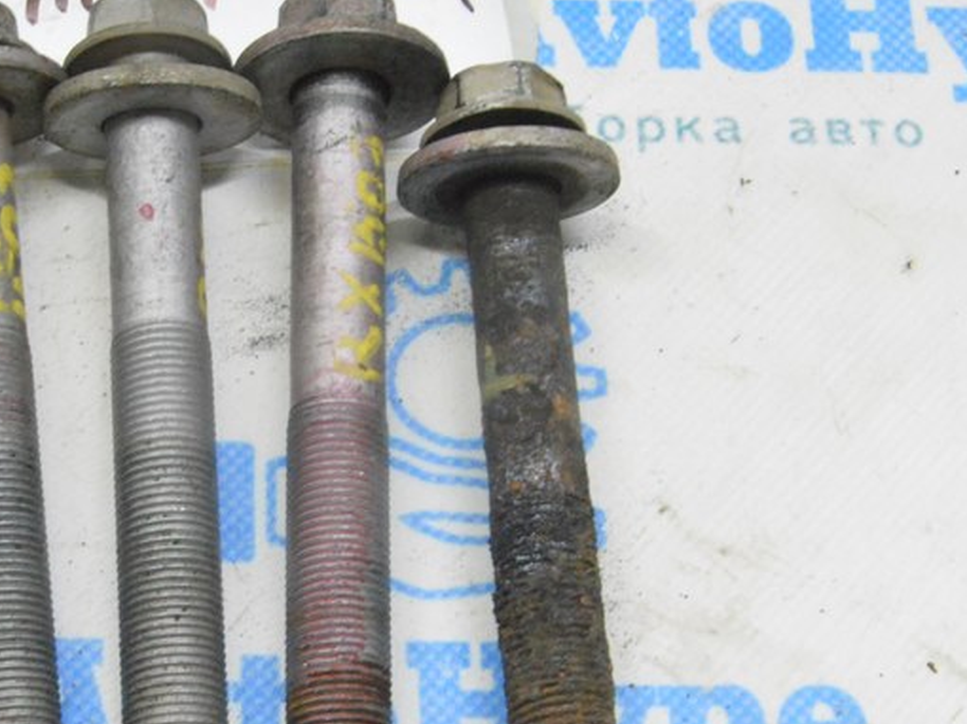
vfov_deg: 13.4
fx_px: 3071
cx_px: 273
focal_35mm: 110
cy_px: 520
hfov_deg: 17.8
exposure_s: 1/15
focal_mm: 38
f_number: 20
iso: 6400
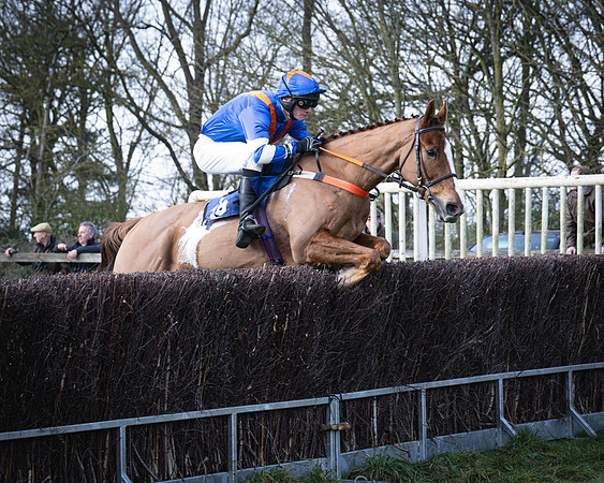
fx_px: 2114
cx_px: 277
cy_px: 242
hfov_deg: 16.3
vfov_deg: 13.0
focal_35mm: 118
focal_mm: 70
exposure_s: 1/1000
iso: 400
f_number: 4
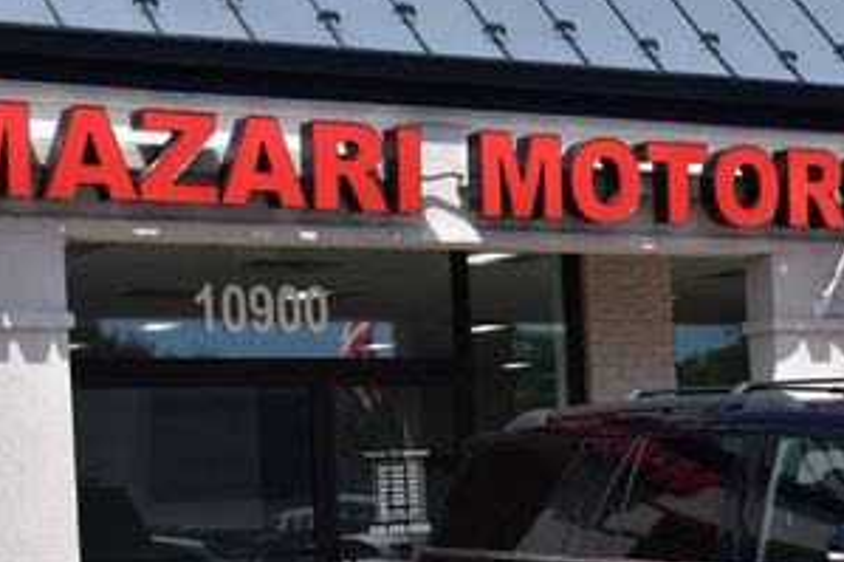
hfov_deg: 18.5
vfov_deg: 12.4
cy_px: 539
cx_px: 720
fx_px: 2554
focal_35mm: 109
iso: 400
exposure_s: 1/500
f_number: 11
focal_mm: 34
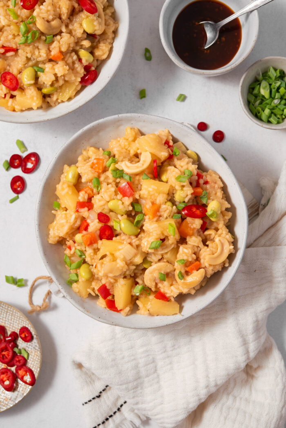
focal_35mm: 60
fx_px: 714
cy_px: 214
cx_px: 143
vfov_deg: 33.4
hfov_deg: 22.6
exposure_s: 1/8
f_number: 8
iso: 100
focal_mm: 60
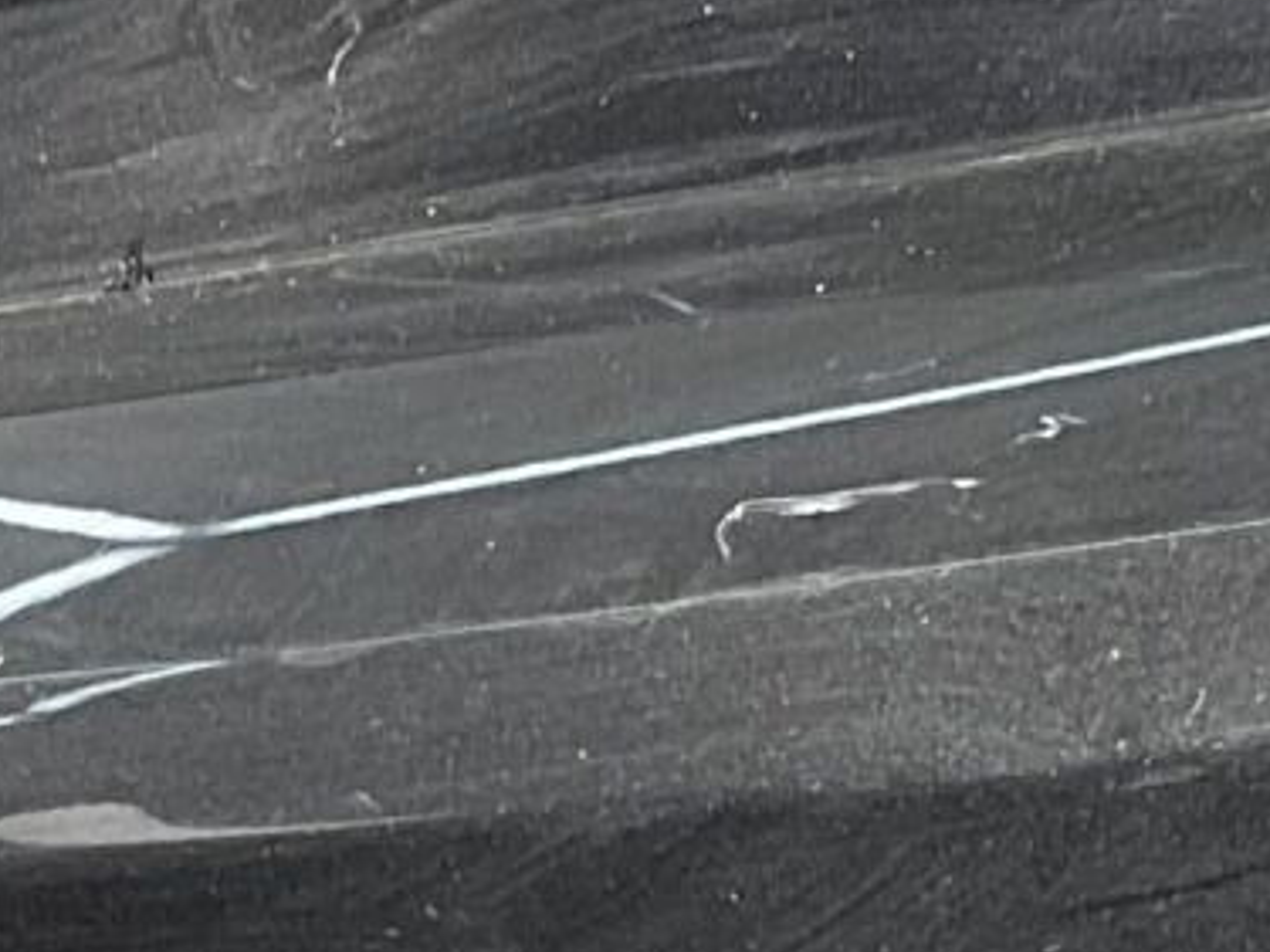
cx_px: 247
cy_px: 1057
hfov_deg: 10.0
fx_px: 7262
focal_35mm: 198
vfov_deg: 7.5
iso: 16
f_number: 1.8
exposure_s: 1/216
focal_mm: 3
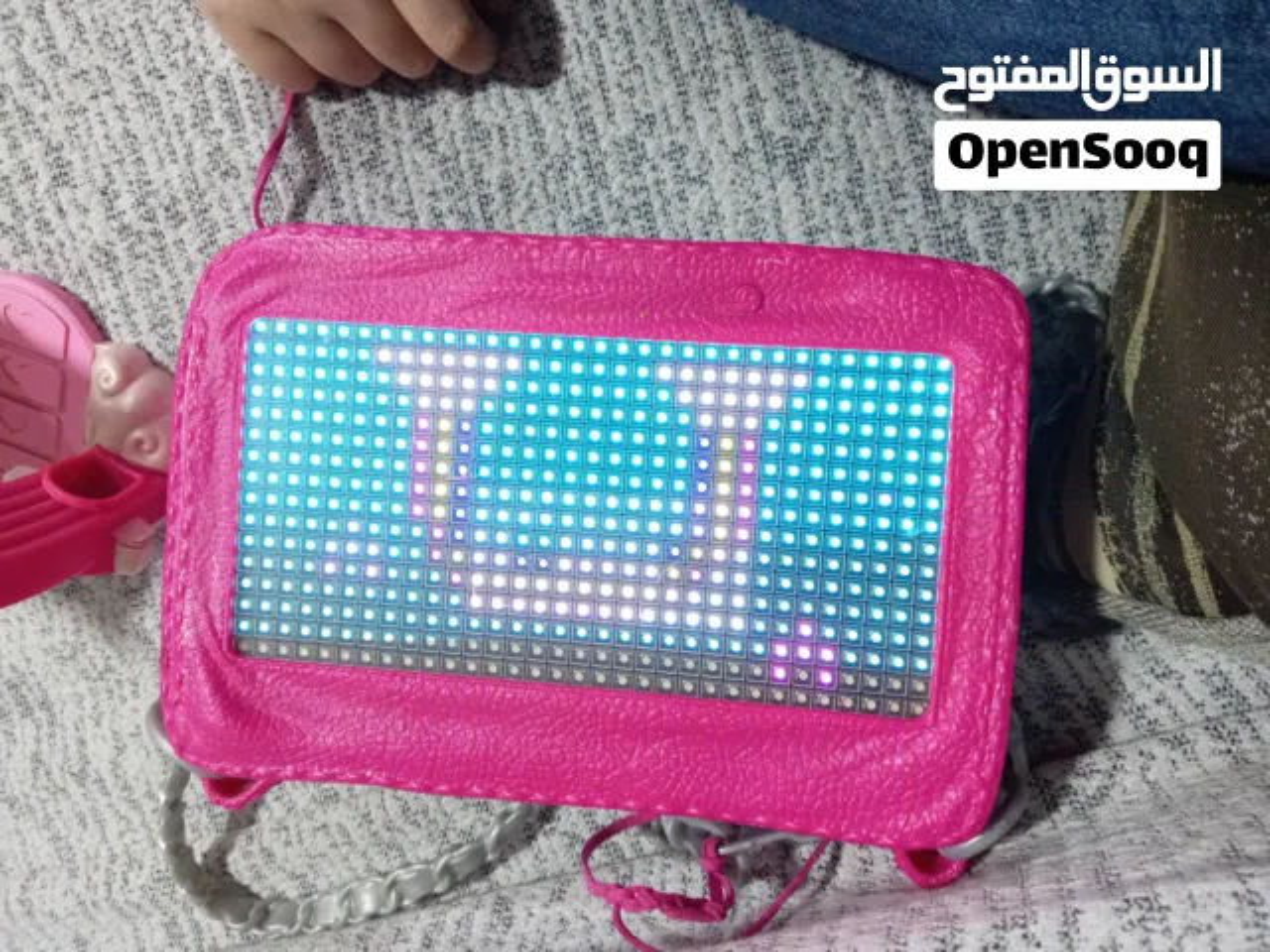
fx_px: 991
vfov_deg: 51.4
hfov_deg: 65.3
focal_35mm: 27
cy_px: 476
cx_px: 635
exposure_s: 1/20
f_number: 1.8
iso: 912
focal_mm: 4.05
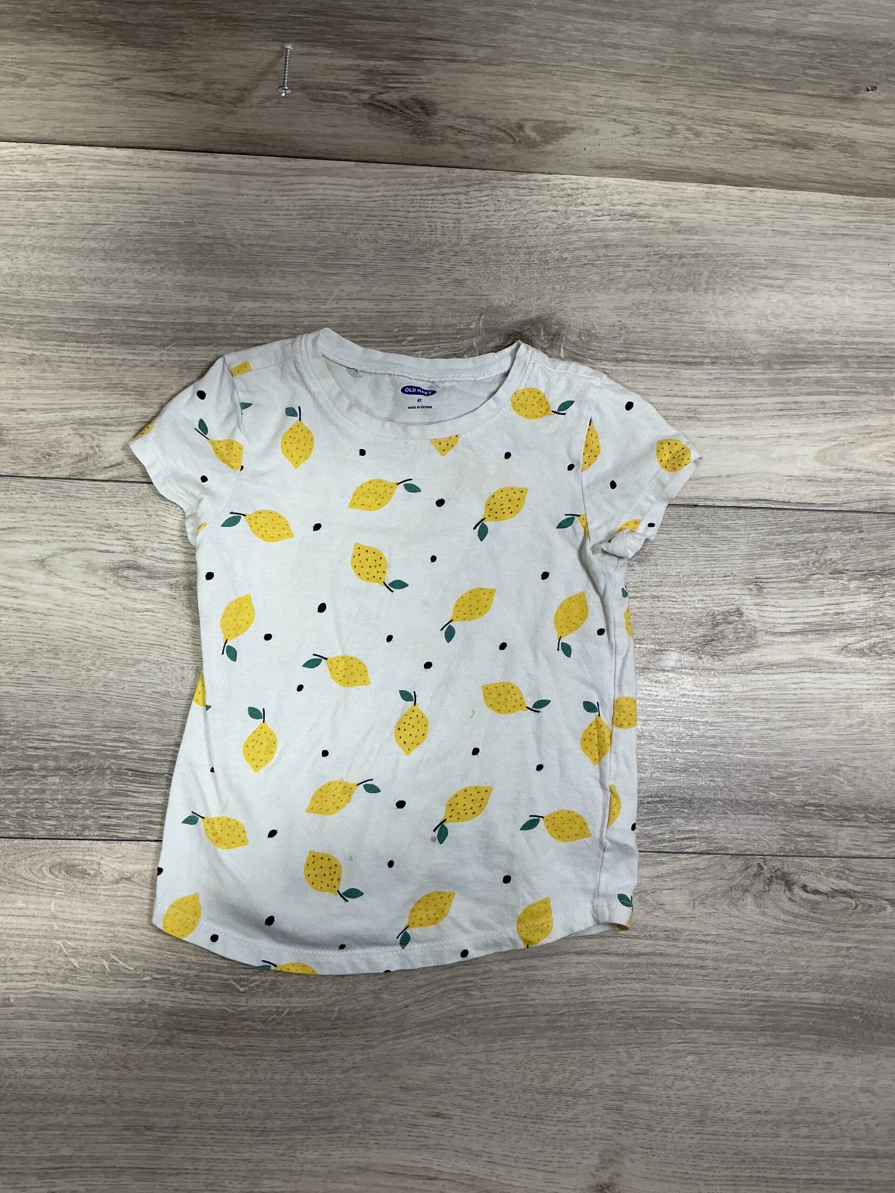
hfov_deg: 48.2
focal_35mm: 29
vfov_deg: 61.7
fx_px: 1000
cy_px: 596
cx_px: 448
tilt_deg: -83.6
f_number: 1.8
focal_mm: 3
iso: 64
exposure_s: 1/100
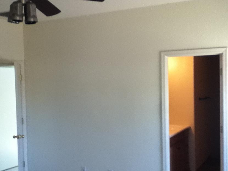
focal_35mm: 37
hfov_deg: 50.0
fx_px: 244
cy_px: 94
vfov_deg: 38.6
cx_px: 101
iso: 80
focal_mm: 3.85
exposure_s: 1/33
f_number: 2.4
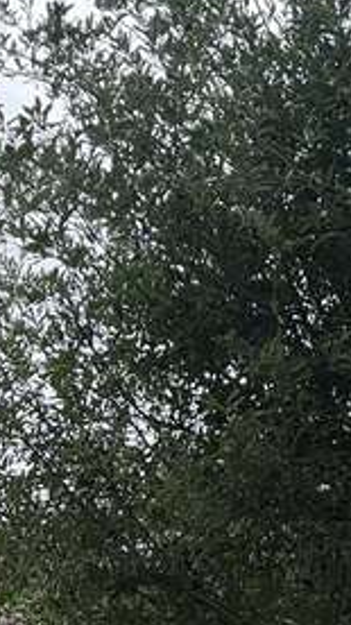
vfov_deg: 18.2
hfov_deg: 10.6
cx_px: -163
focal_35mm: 111
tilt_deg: +20.5
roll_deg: -0.9
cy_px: 763
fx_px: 1839
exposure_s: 1/1721
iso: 50
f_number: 1.6
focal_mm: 5.1
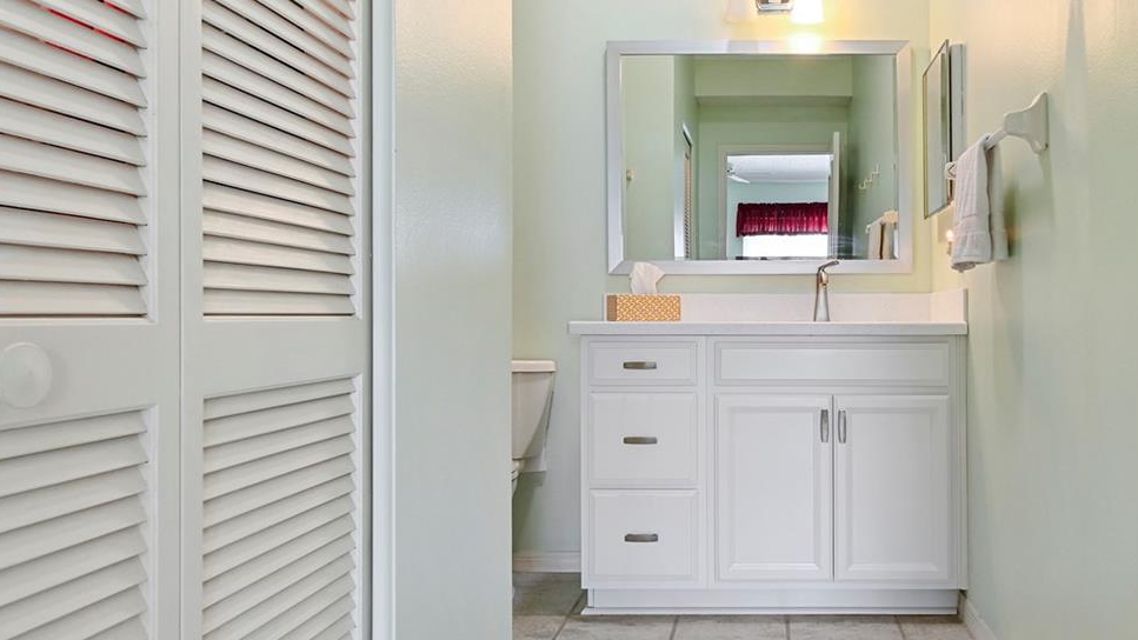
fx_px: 785
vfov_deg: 44.3
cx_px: 778
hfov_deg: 69.4
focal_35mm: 26
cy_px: 364
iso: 100
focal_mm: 10
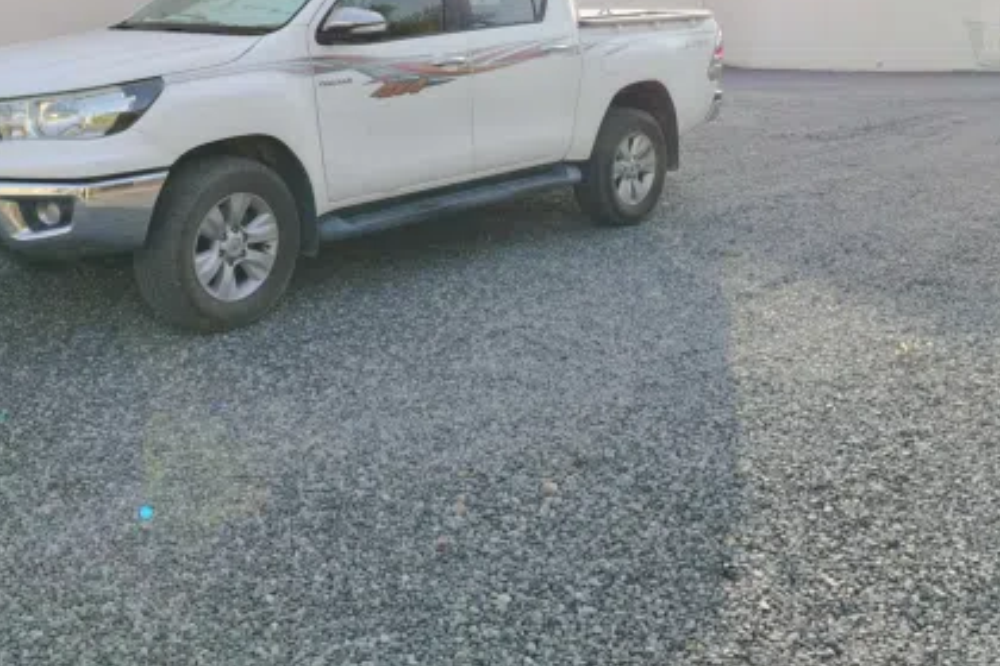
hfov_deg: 50.6
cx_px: 438
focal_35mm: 38
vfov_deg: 33.8
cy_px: 117
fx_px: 1055
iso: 100
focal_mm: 5.25
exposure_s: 1/292
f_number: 1.75
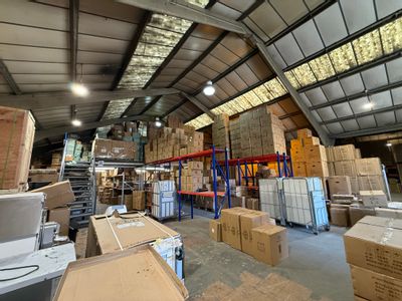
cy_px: 150
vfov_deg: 85.7
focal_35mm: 14
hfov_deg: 102.1
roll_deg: +0.3
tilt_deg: +10.3
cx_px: 201
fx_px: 163
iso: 400
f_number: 2.2
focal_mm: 2.22
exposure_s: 1/50
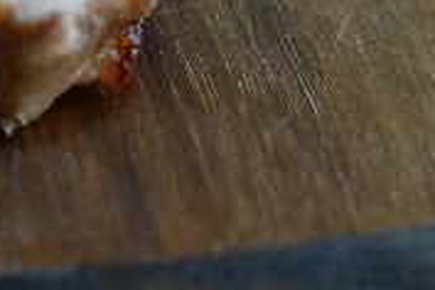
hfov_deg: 5.9
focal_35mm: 338
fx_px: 4084
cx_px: -489
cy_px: -333
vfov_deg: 4.0
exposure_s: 1/160
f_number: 4
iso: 640
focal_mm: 50
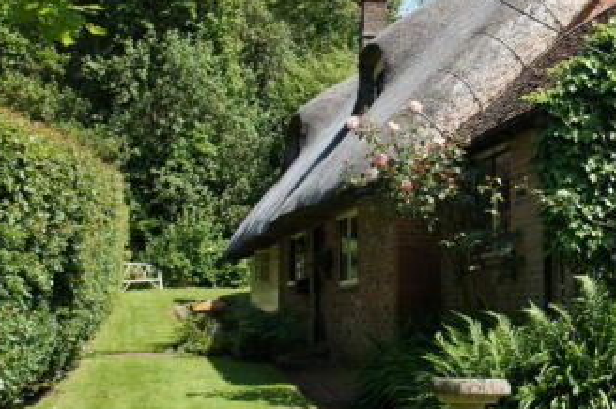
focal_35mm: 60
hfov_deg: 32.4
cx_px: 501
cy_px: 131
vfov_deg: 22.5
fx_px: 1026
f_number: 4.5
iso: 200
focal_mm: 20
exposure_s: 1/640
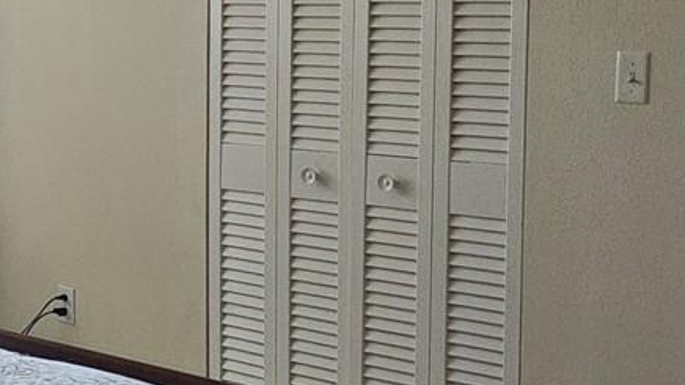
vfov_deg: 13.1
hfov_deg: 21.3
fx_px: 1671
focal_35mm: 92
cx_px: -165
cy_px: 126
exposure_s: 1/60
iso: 80
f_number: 1.7
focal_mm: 6.3
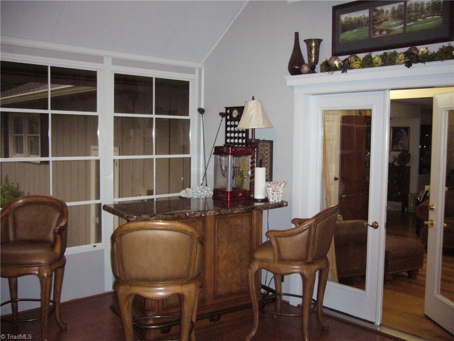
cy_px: 170
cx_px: 227
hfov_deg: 52.6
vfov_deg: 40.7
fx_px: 459
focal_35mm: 35
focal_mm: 5.8
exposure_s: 1/30
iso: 400
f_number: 2.8
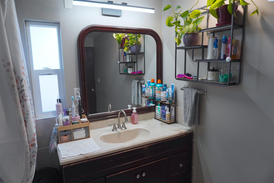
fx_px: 183
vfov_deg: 53.1
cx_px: 137
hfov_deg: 73.7
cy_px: 92
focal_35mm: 24
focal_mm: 16
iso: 640
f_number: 4
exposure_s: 1/160
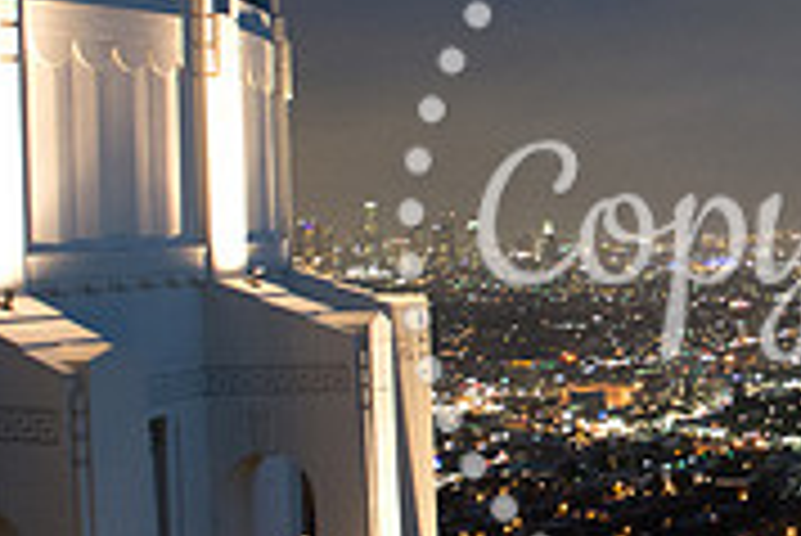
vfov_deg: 15.6
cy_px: 236
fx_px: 1960
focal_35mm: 88
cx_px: 891
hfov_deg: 21.8
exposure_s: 1
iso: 1600
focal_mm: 18
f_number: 6.3
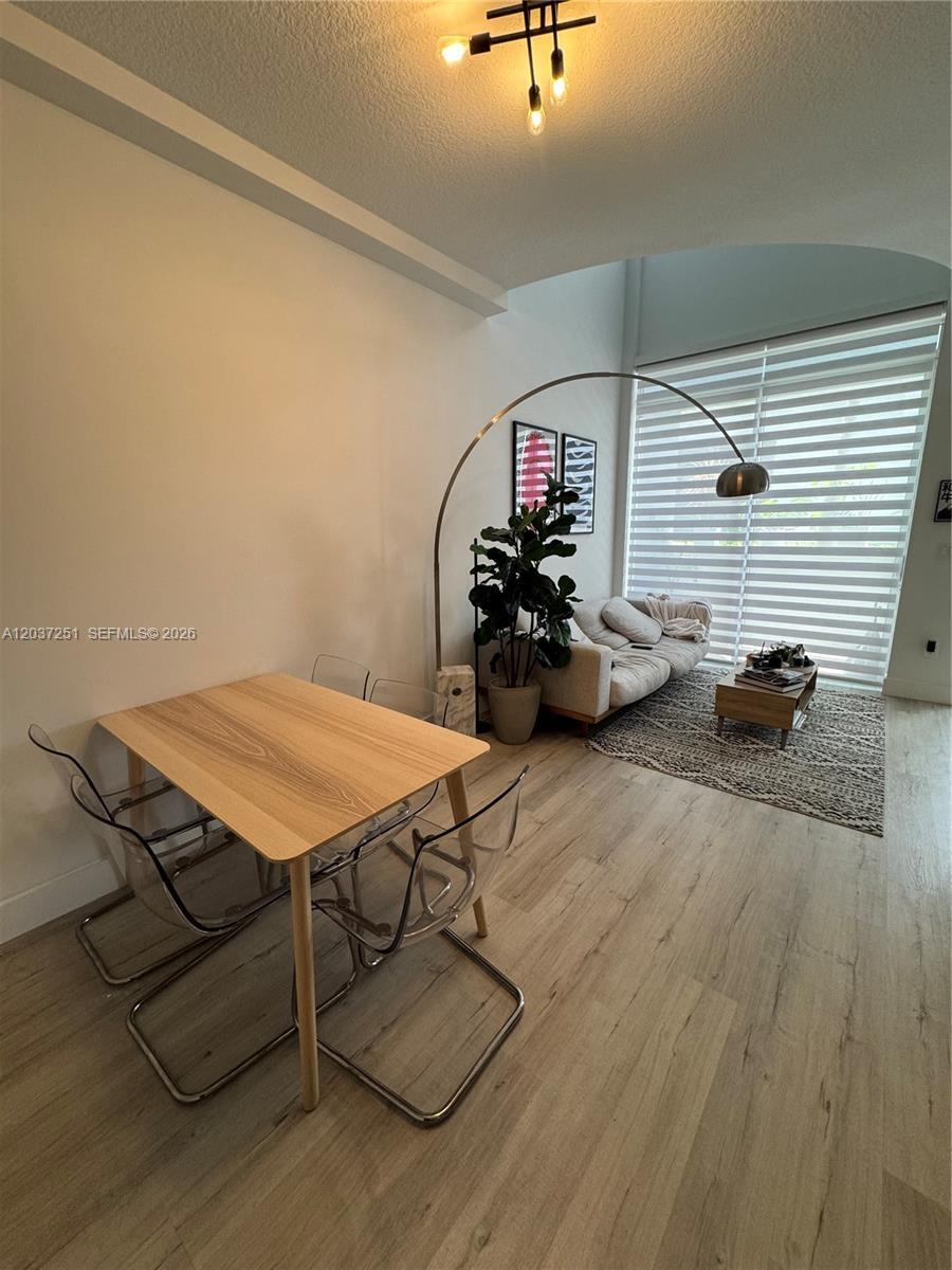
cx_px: 476
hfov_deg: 85.7
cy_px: 635
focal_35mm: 14
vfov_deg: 102.1
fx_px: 513
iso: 160
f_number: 2.2
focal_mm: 2.22
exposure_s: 1/60
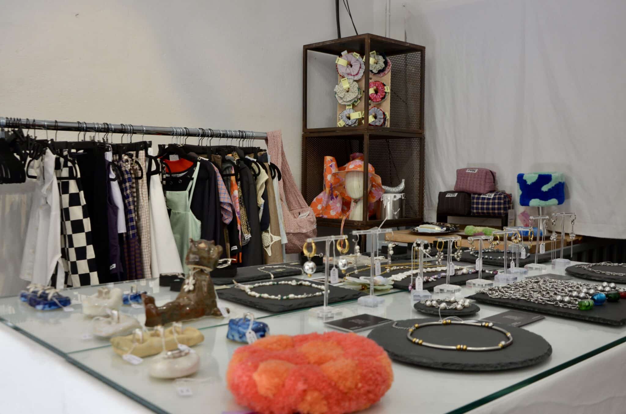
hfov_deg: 51.4
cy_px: 207
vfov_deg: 35.3
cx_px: 313
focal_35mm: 38
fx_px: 651
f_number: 9
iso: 400
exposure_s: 1/25
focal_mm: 25
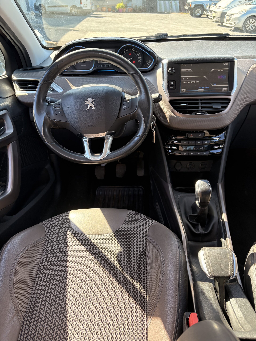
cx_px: 128
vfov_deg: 67.3
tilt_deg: -31.8
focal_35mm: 26
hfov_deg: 53.1
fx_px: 256
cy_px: 170
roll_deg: +2.1
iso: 64
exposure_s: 1/250
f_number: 1.6
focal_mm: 5.96
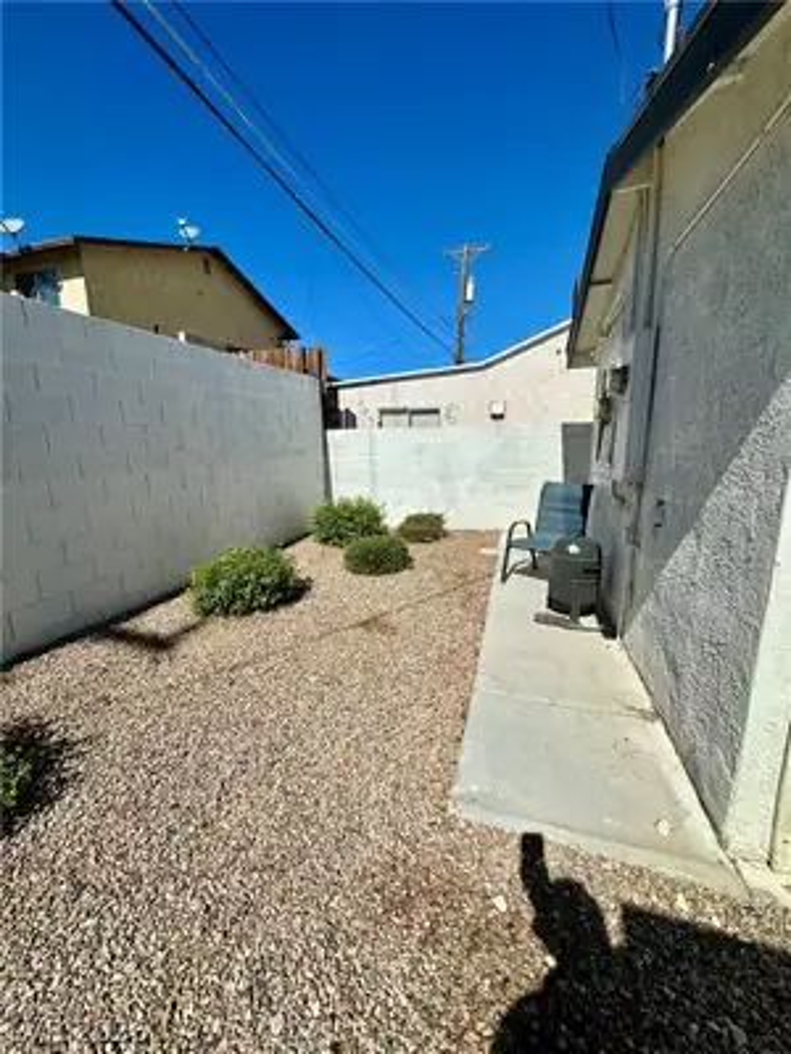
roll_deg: +0.2
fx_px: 427
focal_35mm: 14
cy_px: 527
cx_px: 396
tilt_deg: -11.4
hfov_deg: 85.7
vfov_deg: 102.1
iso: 50
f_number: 2.2
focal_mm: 2.22
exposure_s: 1/5556
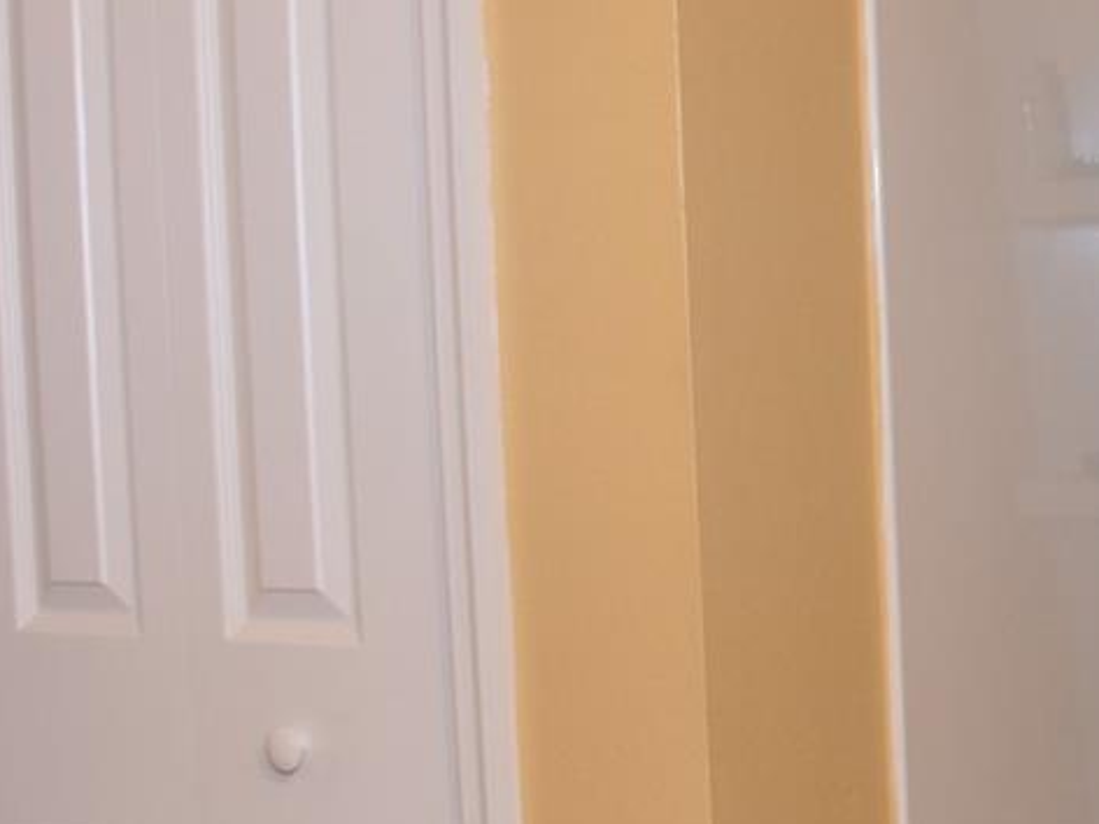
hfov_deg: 21.6
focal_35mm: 88
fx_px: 2794
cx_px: 1057
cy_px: 328
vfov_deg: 16.8
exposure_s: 1/60
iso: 500
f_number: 4
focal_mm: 18
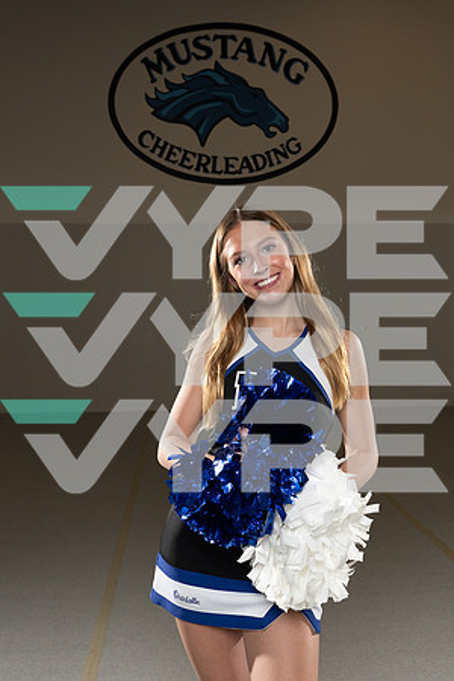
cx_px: 242
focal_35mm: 45
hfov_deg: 30.1
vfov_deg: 43.9
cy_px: 361
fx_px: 844
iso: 500
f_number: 5.6
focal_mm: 27
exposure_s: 1/250
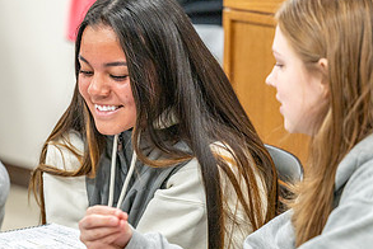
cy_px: 105
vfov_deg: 7.6
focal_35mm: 180
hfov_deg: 11.4
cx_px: 99
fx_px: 1867
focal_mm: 91
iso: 640
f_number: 2.8
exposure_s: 1/100
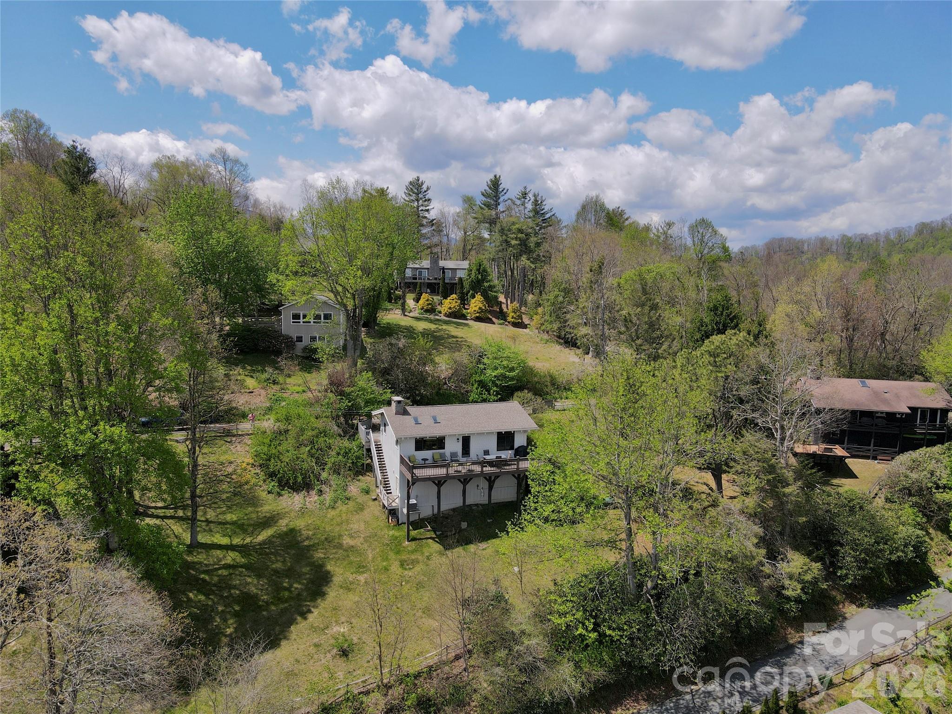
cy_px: 357
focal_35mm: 24
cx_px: 476
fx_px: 660
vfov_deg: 56.8
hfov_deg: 71.6
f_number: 2.8
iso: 100
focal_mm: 4.5
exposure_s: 1/725
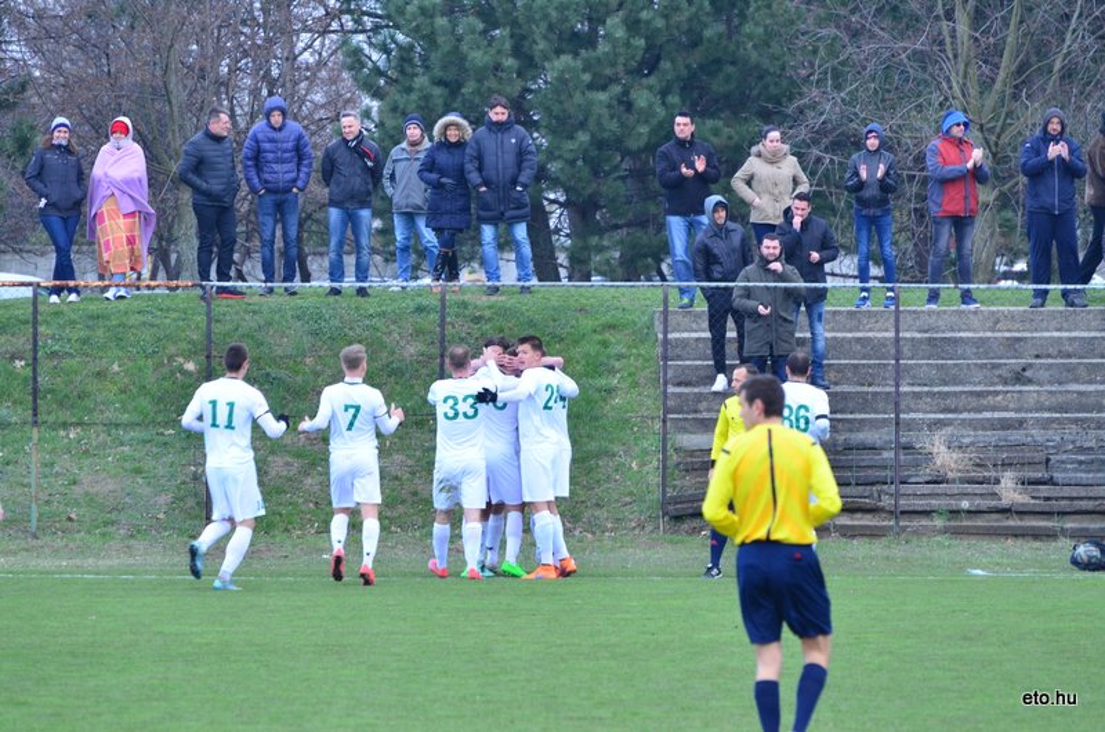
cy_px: 366
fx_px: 10109
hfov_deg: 6.3
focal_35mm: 330
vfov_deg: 4.1
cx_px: 552
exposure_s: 1/250
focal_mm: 220
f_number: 5.3
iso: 500
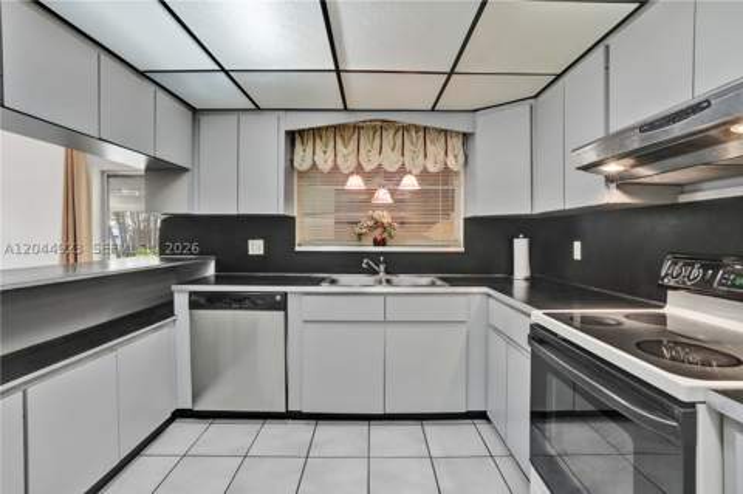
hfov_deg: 96.8
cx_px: 372
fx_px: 330
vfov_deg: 73.6
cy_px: 247
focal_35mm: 16
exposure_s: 1/250
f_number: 8
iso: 5000
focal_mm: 16
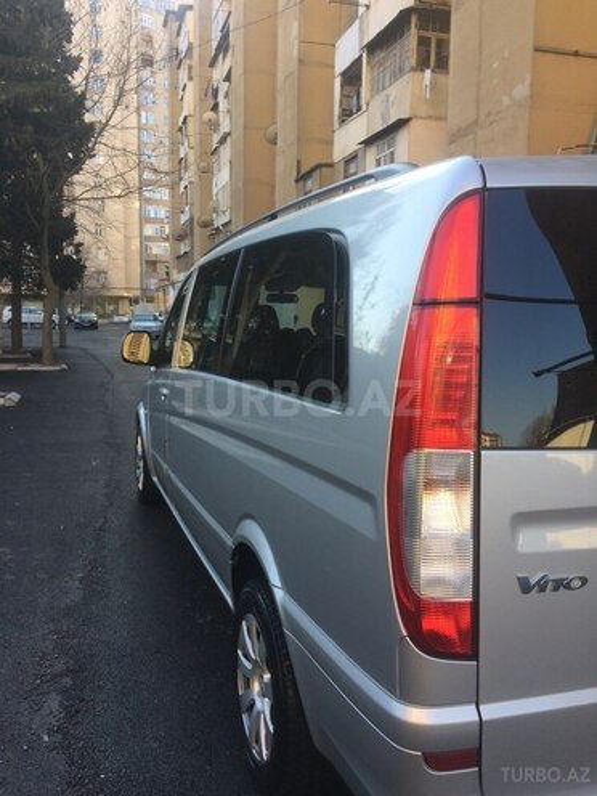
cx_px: 298
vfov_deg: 61.7
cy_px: 398
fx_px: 667
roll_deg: -0.1
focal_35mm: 29
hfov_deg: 48.2
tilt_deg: -8.7
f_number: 2.2
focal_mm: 4.15
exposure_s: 1/229
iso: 32
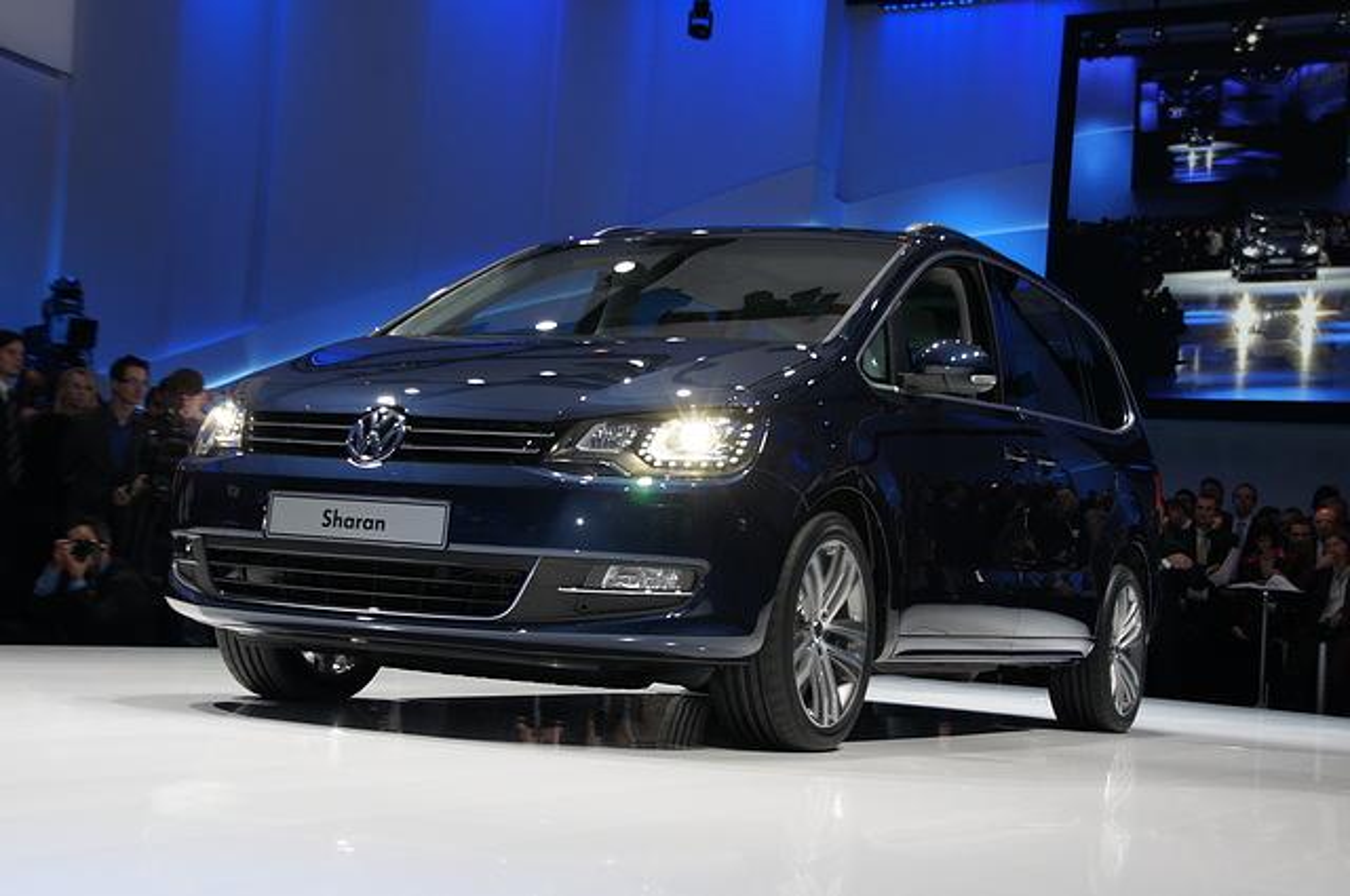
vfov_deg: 22.6
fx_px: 2247
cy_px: 448
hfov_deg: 33.4
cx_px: 675
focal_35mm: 60
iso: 400
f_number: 5.6
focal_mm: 40
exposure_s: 1/125
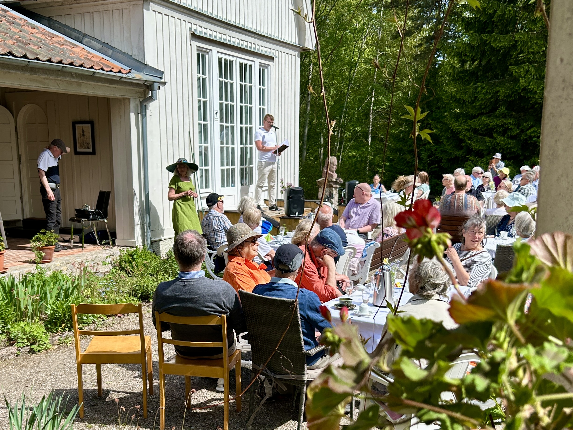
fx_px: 430
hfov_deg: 67.3
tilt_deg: -13.0
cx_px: 286
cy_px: 215
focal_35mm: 26
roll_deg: +0.8
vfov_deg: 53.1
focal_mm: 5.7
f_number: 1.5
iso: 50
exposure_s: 1/2457
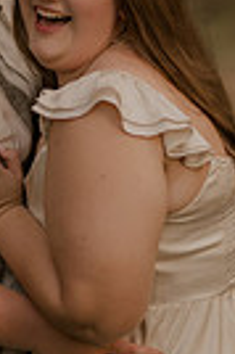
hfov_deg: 4.8
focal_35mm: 286
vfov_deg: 7.2
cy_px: 114
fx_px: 2807
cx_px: 48
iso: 100
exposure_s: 1/125
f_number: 2
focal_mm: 85
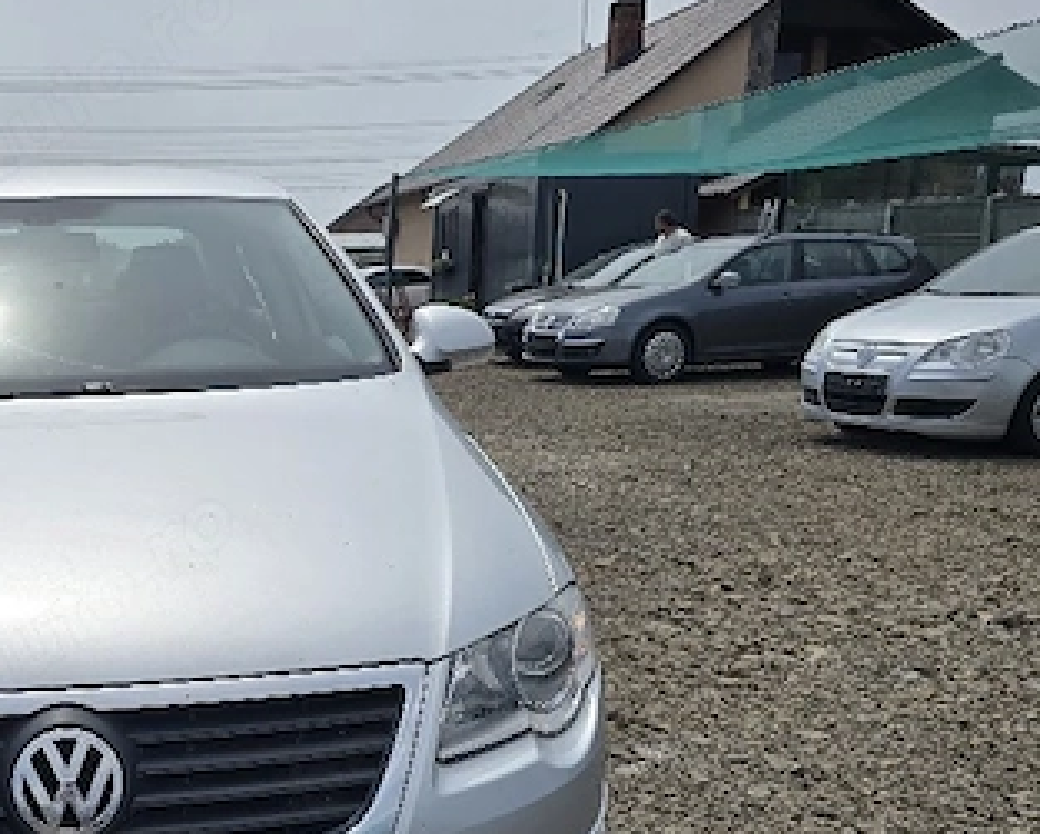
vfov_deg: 33.8
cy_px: 678
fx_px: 1325
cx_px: 179
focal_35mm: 43
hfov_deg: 40.7
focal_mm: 6.3
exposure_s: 1/1429
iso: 12
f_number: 1.7
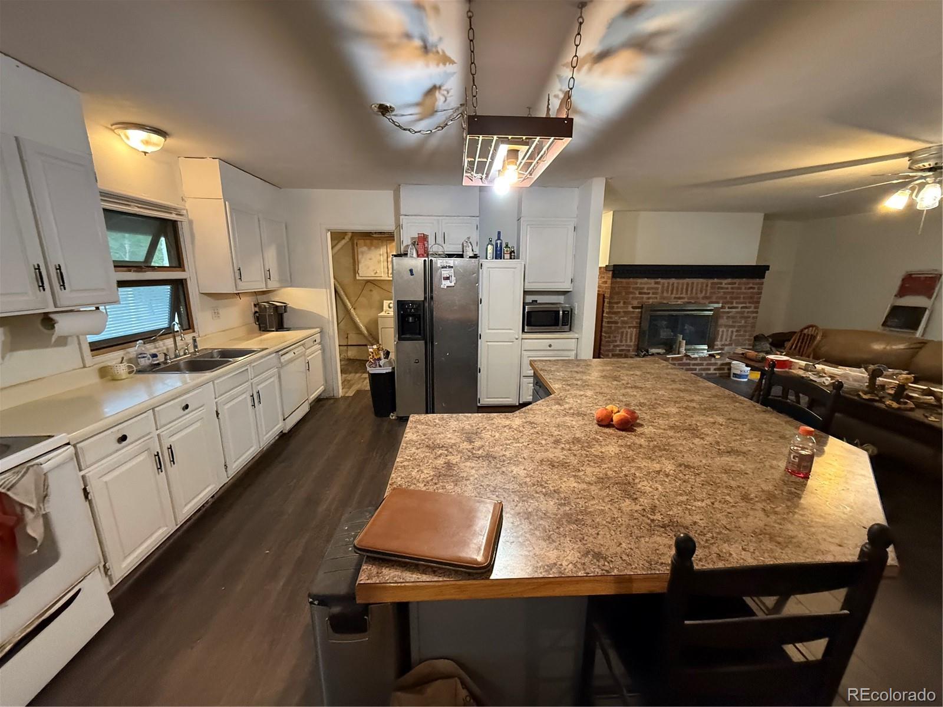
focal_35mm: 14
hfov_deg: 102.1
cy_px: 354
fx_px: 381
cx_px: 472
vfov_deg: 85.7
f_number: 2.2
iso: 640
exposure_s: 1/60
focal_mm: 2.22
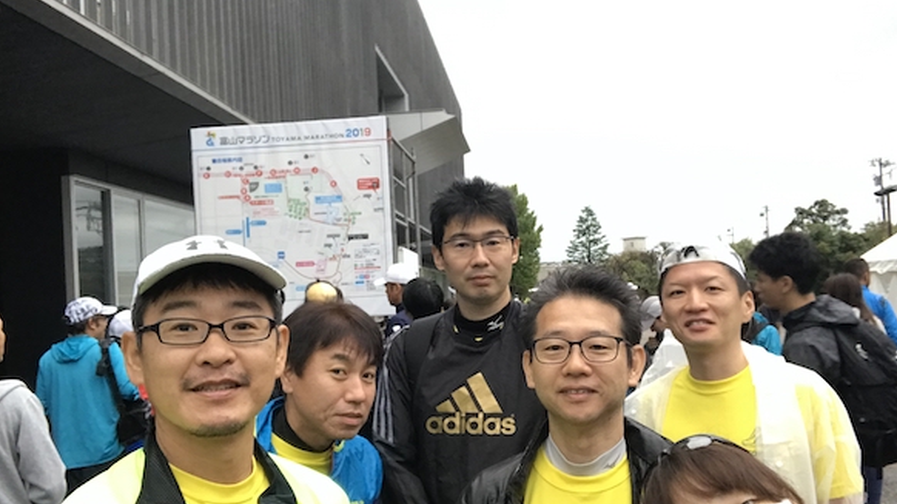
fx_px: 856
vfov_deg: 32.7
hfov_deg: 55.3
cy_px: 294
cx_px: 453
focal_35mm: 36
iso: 64
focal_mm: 2.87
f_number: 2.2
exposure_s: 1/30
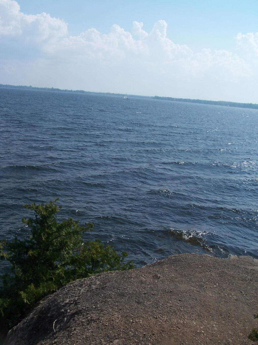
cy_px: 172
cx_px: 129
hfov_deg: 37.7
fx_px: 378
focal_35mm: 38
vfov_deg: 49.0
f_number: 5.6
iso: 80
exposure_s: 1/800
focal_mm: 6.3
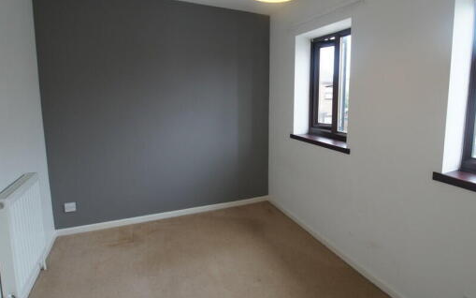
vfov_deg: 55.6
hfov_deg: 79.4
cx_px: 291
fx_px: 281
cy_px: 129
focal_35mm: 22
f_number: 4
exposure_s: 1/60
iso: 320
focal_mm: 11
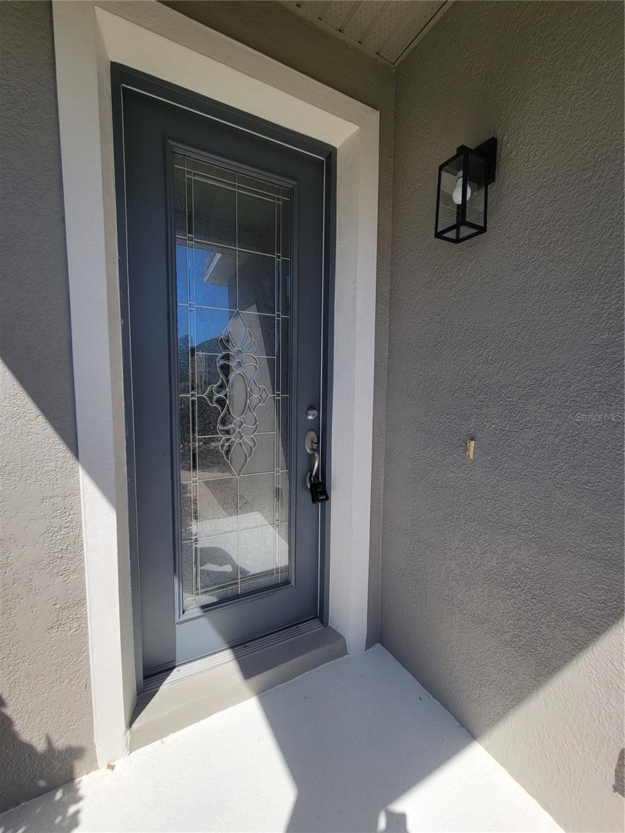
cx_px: 312
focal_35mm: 13
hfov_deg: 89.9
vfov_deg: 106.2
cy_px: 416
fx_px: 313
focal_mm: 2.2
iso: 50
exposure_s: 1/1218
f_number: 2.2
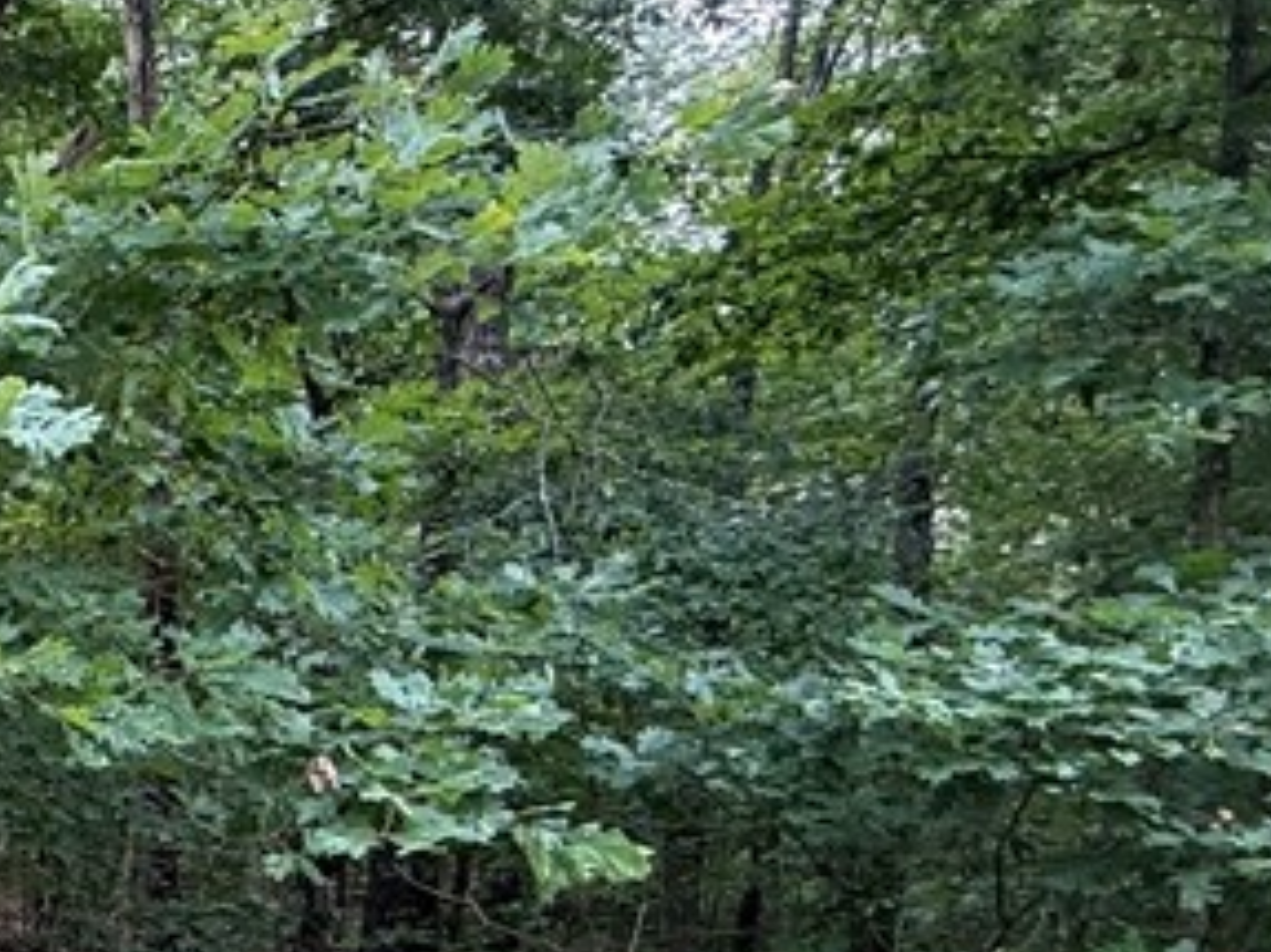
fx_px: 1835
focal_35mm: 50
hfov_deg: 25.8
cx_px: -726
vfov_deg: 27.9
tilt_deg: +2.4
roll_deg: -4.4
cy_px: 877
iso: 64
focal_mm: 2.22
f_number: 2.2
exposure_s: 1/99
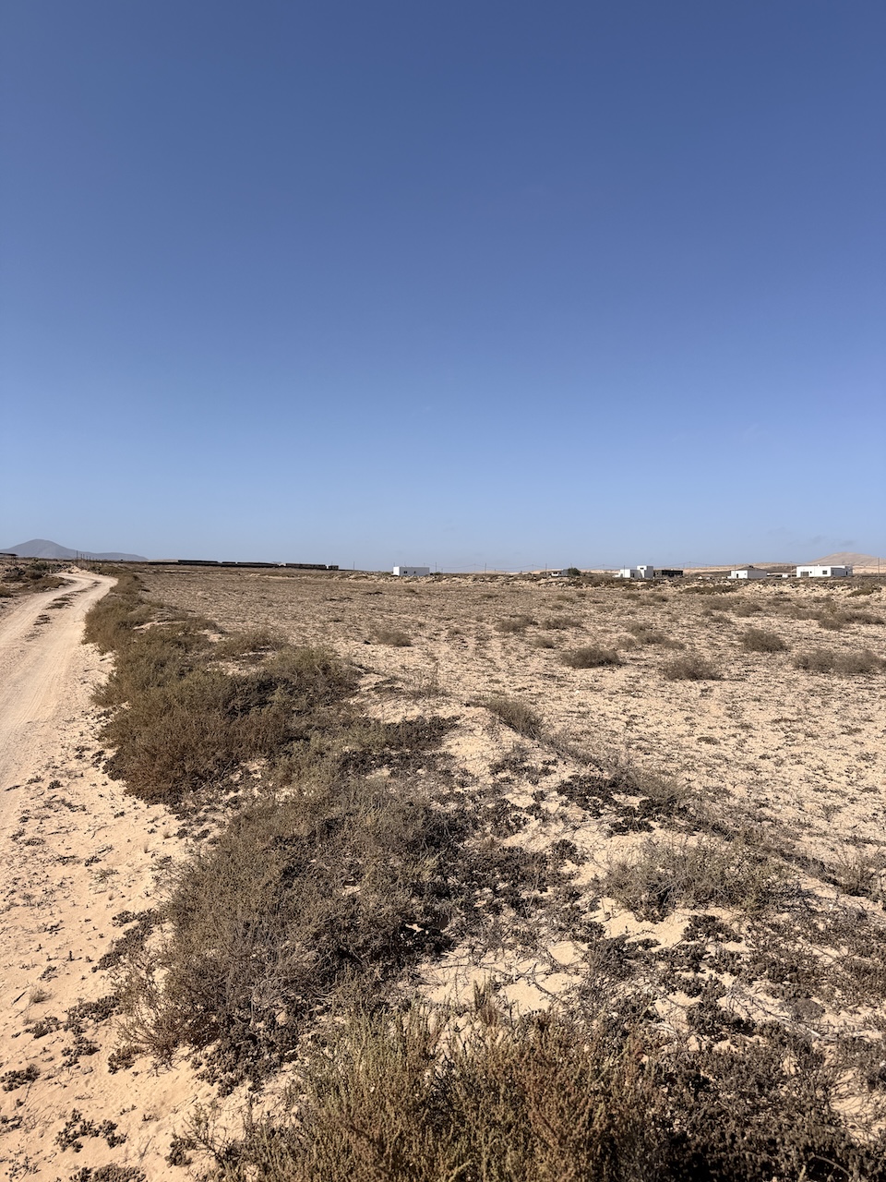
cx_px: 443
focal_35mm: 24
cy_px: 591
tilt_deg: +0.8
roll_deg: +0.0
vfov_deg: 71.6
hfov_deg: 56.8
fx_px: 819
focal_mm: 6.76
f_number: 1.78
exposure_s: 1/8130
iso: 80
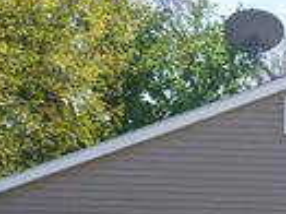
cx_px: 260
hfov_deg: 15.4
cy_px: 350
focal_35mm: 127
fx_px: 1047
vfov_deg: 11.1
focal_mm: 23
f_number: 8
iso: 125
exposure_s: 1/125
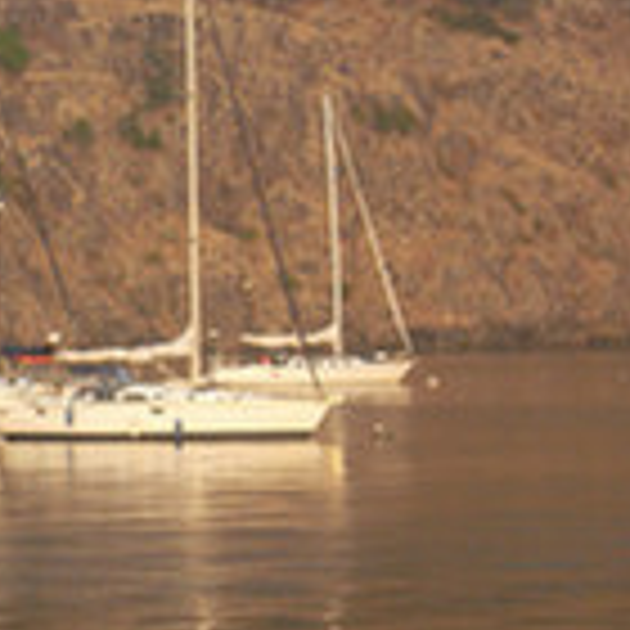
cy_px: 256
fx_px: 5374
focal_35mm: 261
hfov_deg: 6.7
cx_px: -180
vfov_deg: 6.7
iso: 80
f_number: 4.3
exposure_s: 1/180
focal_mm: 15.4
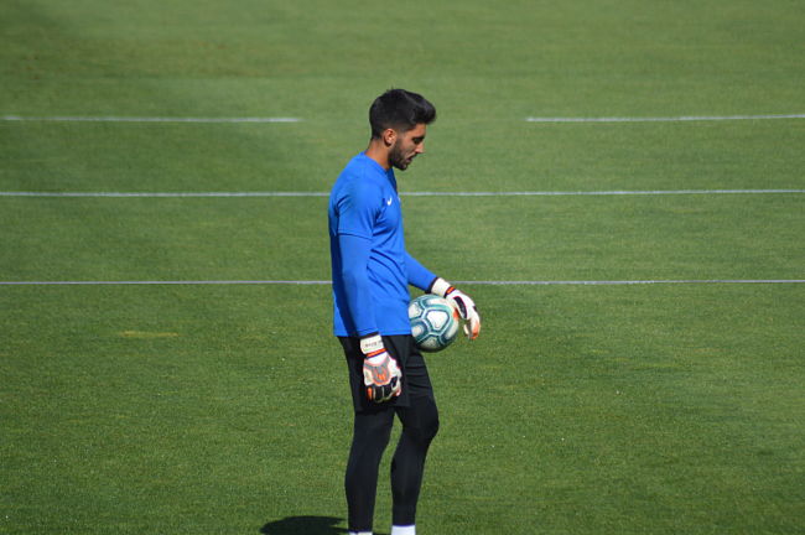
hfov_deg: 4.6
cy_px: 268
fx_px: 10052
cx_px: 402
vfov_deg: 3.0
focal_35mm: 450
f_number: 5.6
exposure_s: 1/2000
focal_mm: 300
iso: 320
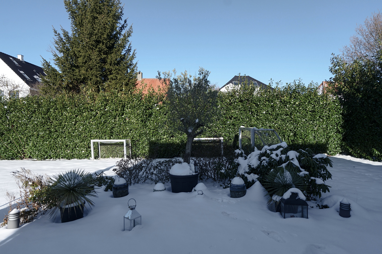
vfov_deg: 59.5
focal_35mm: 21
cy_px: 127
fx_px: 223
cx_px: 191
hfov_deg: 81.2
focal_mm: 14
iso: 160
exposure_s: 1/500
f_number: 6.3
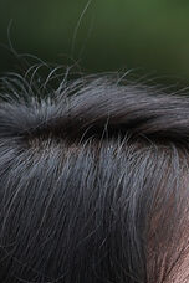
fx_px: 7882
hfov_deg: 1.4
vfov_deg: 2.0
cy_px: 957
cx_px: 216
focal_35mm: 1001
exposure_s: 1/640
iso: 100
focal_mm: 128
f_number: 2.8
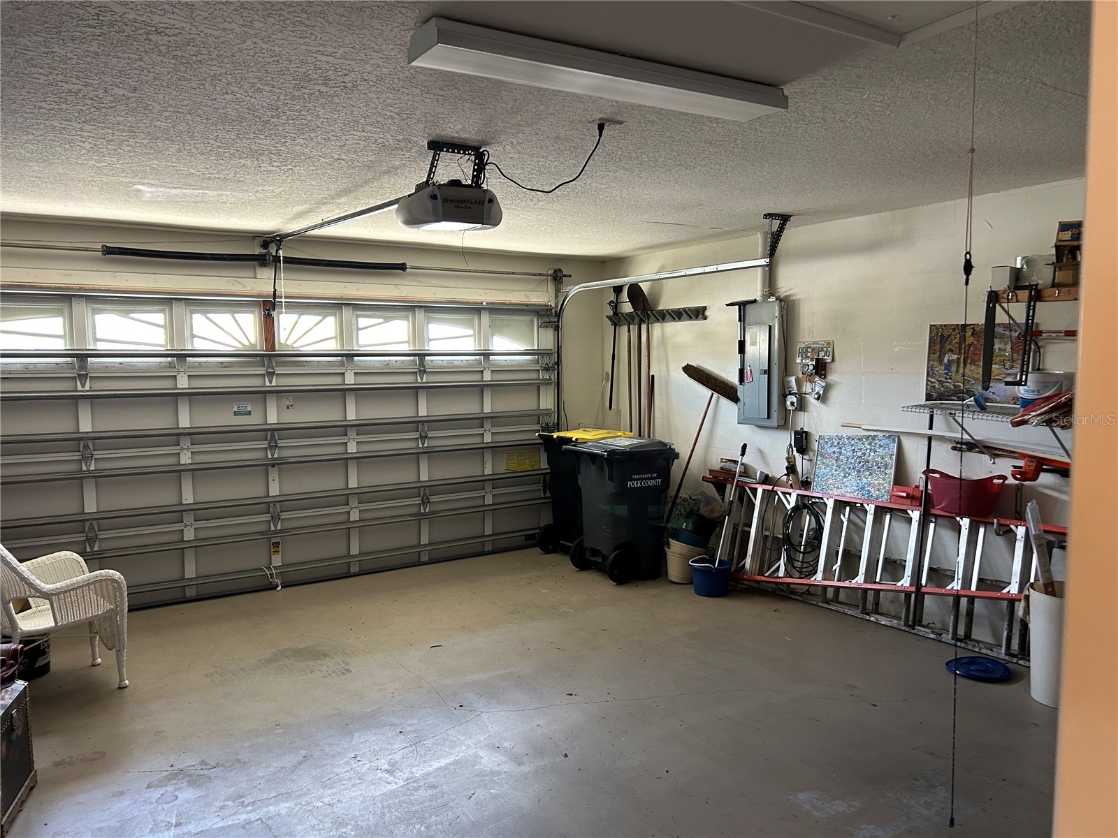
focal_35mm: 26
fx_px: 840
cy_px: 419
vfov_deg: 53.1
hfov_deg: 67.3
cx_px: 559
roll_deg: -0.2
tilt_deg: -4.6
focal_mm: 5.7
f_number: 1.5
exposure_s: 1/60
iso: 160
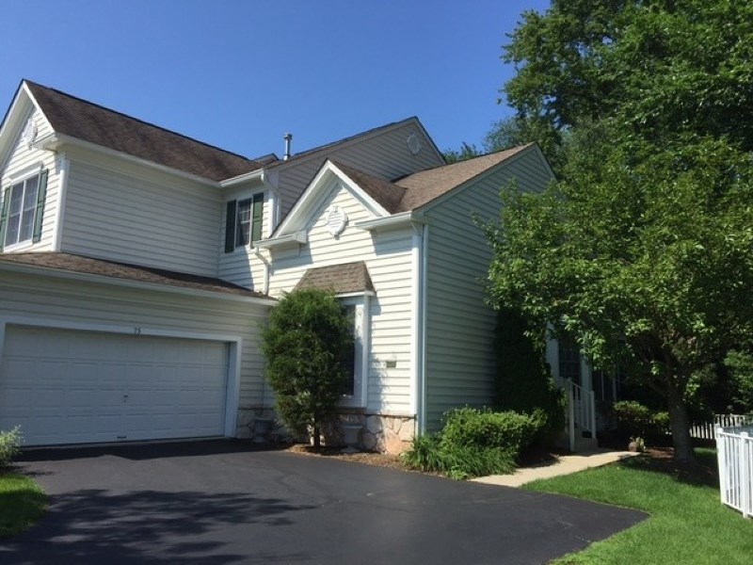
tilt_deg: +10.7
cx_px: 376
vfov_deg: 48.2
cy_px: 282
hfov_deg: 61.7
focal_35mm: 29
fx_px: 631
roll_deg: -1.3
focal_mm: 4.15
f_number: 2.2
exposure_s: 1/1647
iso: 32
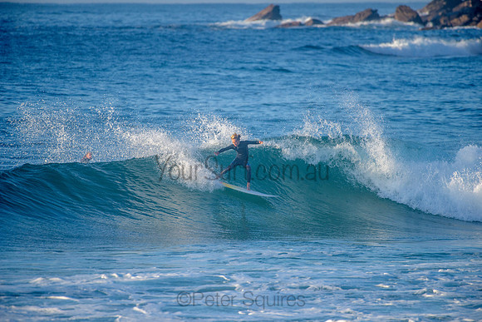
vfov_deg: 2.8
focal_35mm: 500
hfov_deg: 4.1
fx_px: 6696
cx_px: 241
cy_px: 161
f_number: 5.6
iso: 400
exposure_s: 1/2000
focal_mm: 500
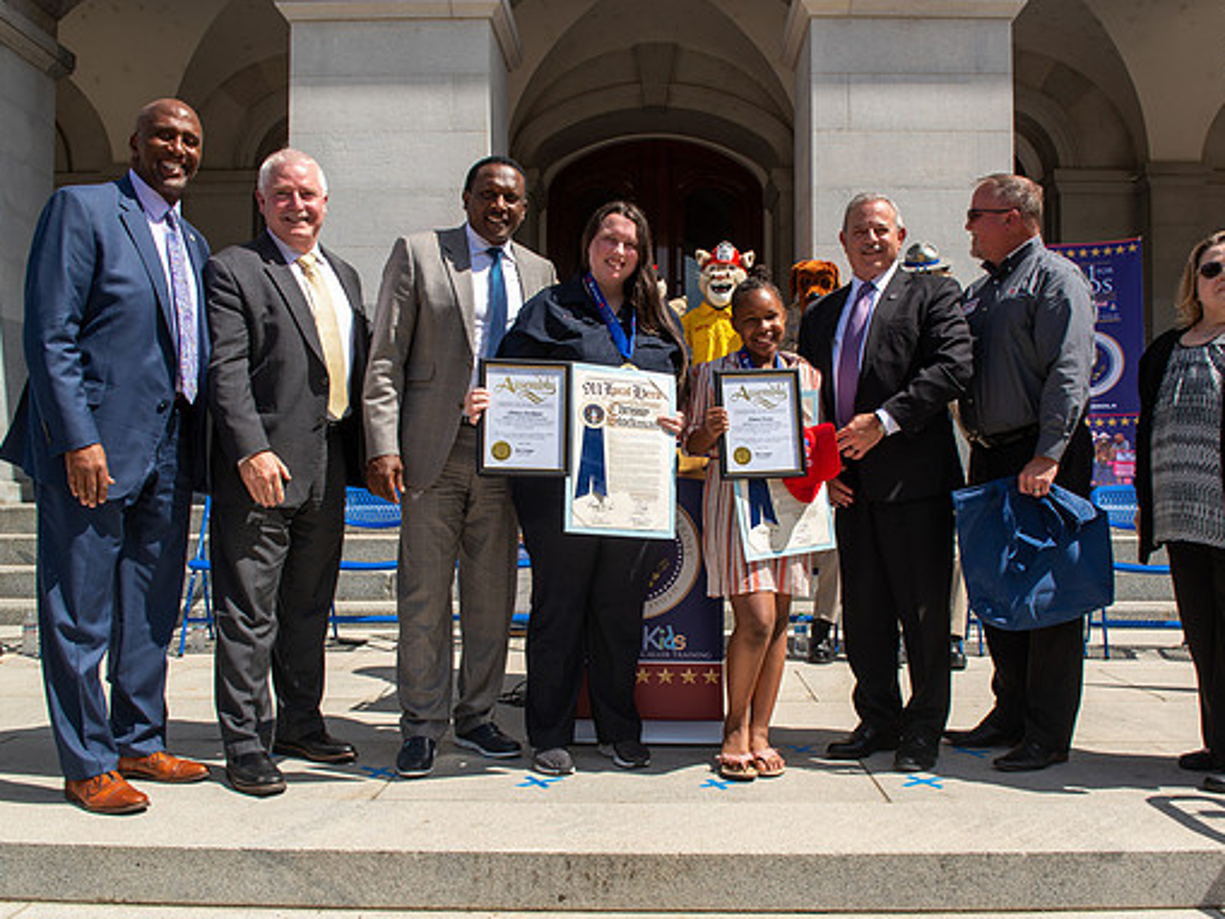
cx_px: 654
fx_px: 1097
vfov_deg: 45.4
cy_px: 491
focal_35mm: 31
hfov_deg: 58.3
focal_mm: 26
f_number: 8
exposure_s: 1/250
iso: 100
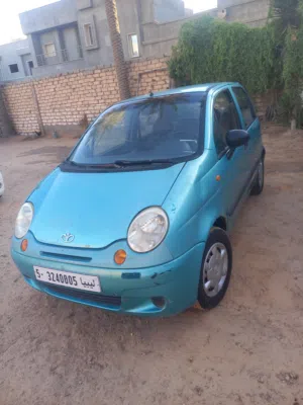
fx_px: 292
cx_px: 152
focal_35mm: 25
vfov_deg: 69.4
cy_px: 202
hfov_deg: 54.9
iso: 64
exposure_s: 1/100
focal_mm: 4.65
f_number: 1.8
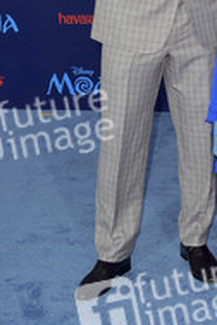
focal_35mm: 106
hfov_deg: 12.8
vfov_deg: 19.0
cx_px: 214
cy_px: 45
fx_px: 958
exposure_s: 1/320
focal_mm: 50
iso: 400
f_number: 4.5
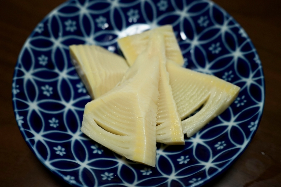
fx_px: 351
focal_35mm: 45
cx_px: 140
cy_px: 94
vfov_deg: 29.9
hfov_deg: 43.6
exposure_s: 1/60
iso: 800
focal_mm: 45
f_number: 5
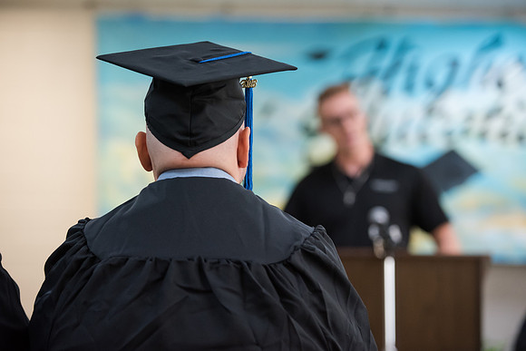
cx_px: 263
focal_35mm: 116
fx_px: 1695
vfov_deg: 11.8
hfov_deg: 17.6
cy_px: 176
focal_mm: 116
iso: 3200
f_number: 2.8
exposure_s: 1/200
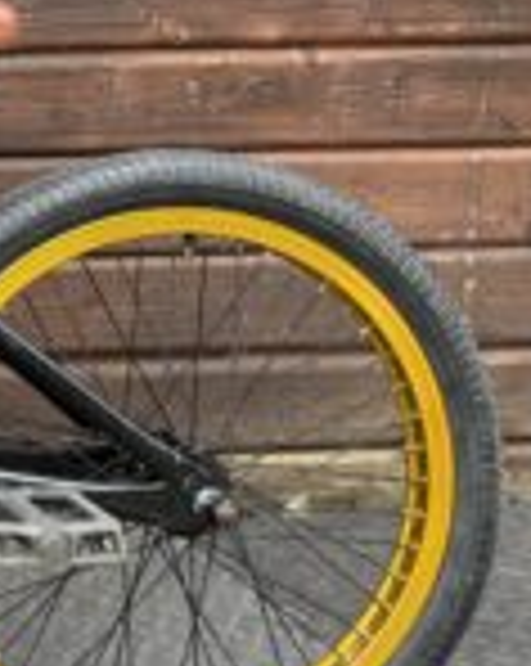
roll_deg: +0.9
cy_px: 130
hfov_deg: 16.3
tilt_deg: -8.7
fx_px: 1496
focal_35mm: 76
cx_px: -472
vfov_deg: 24.7
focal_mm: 6.76
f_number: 1.78
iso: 125
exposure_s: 1/133
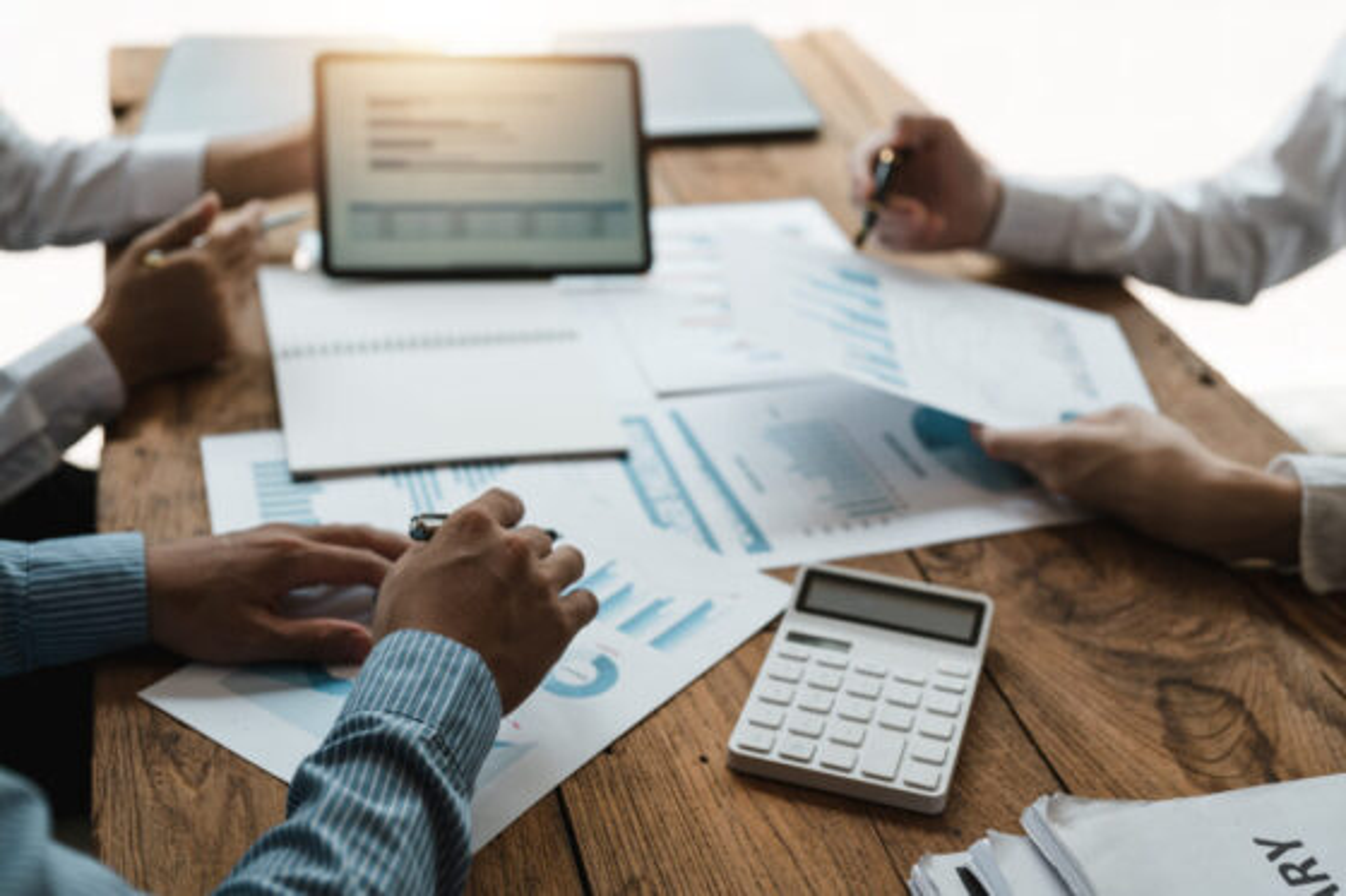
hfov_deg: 39.6
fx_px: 1869
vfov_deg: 27.0
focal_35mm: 50
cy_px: 448
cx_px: 673
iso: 100
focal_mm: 50
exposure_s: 1/320
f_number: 2.8
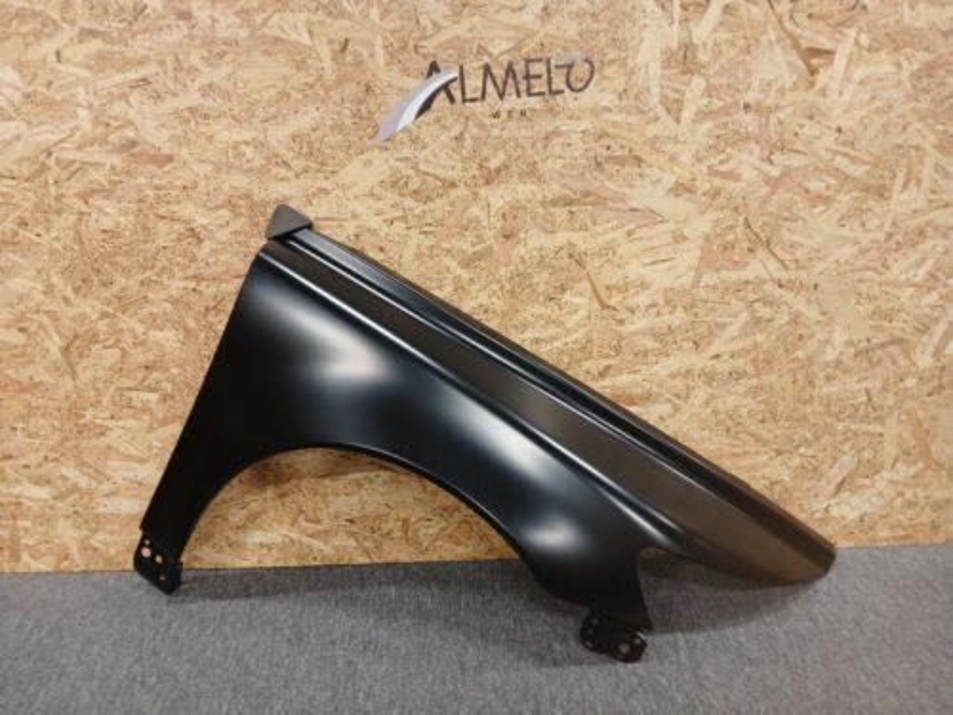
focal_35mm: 26
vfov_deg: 53.1
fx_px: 716
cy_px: 358
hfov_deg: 67.3
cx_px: 476
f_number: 1.8
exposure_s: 1/25
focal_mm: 3.98
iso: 250
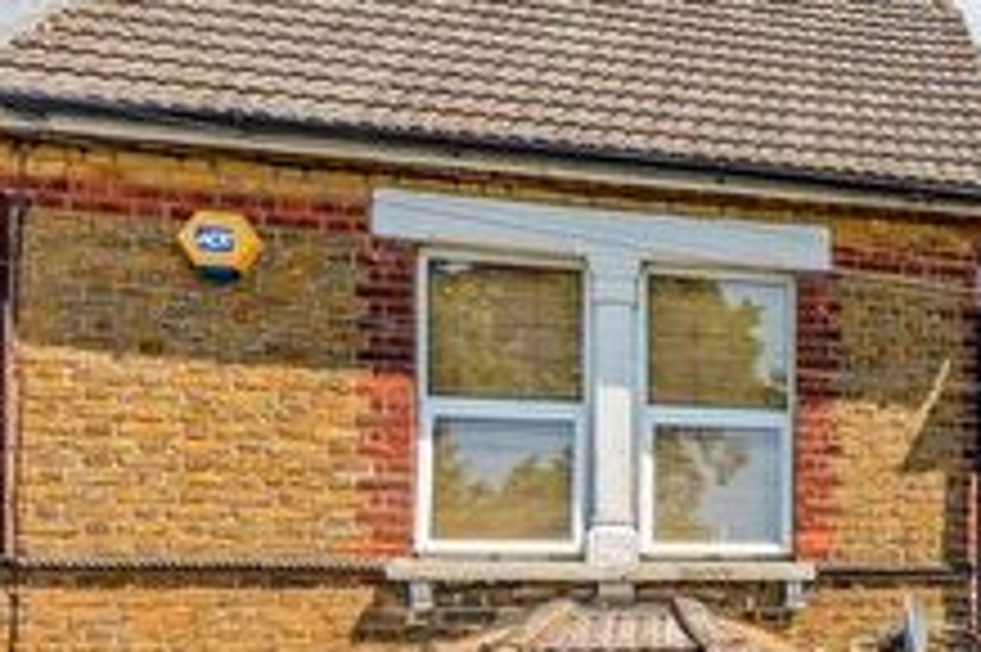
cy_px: 708
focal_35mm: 45
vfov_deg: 27.4
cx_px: 1476
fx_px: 1225
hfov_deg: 28.3
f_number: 6.3
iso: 100
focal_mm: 14
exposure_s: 1/320
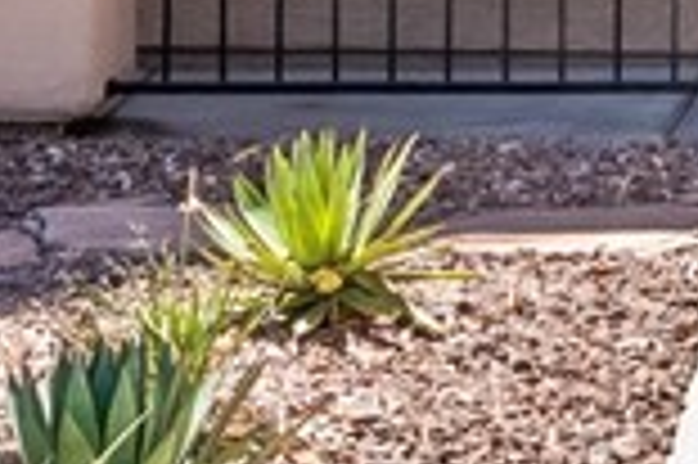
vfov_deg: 6.3
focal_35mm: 210
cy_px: -559
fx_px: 4067
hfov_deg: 9.6
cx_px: 1022
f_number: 8
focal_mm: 20
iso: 400
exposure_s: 1/8000
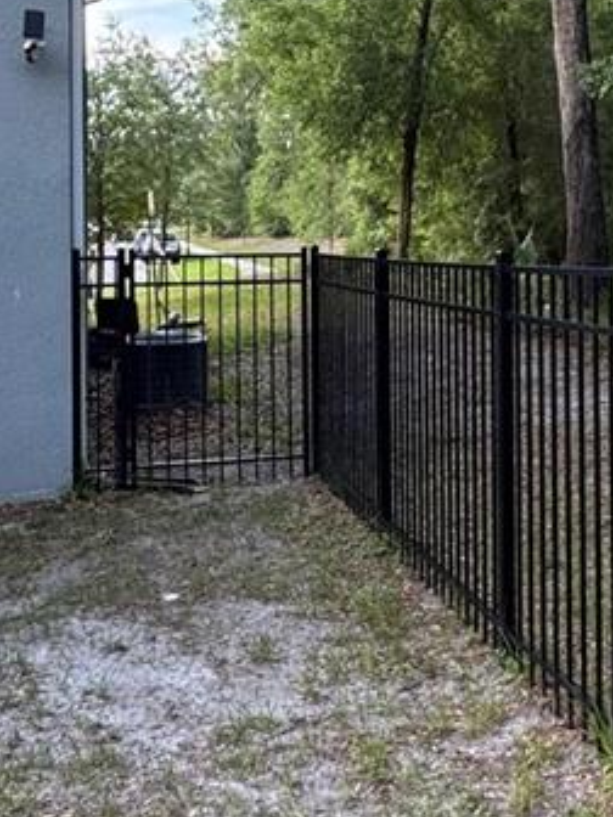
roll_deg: +0.6
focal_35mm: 50
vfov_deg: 37.4
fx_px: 1181
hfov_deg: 28.8
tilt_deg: +0.4
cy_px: 216
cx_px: 431
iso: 160
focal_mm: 2.22
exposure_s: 1/99
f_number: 2.2
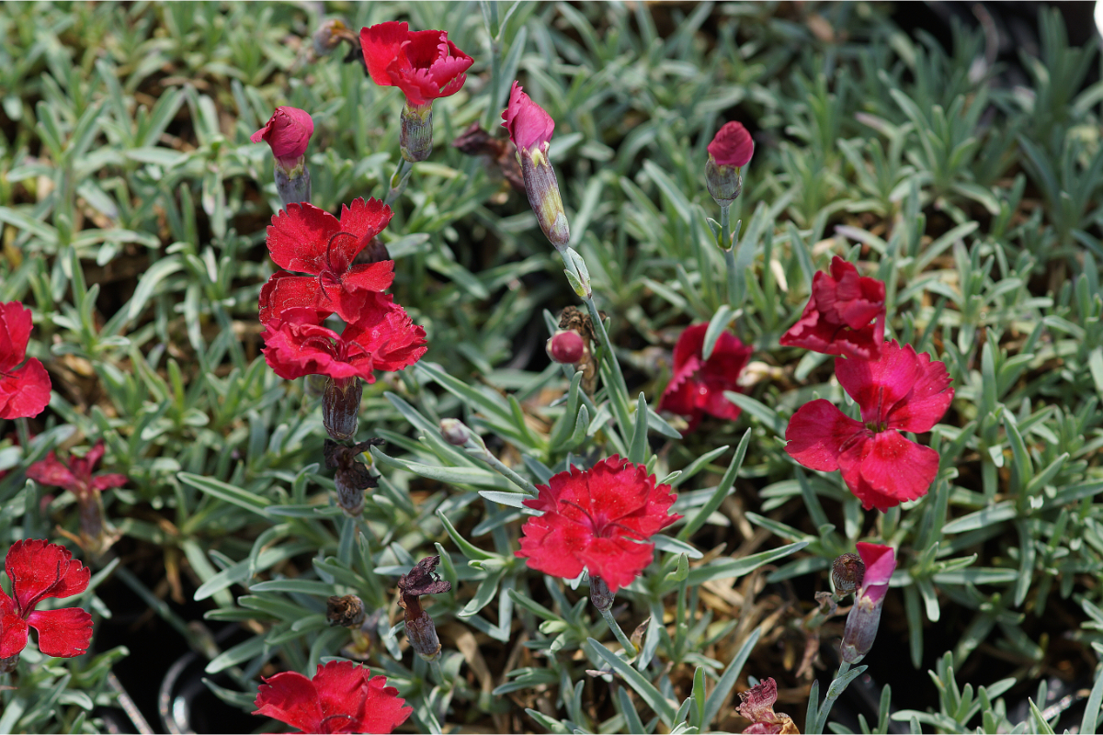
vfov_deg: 9.1
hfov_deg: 13.7
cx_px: 552
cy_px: 368
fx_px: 4595
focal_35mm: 150
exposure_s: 1/320
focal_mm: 100
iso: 100
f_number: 5
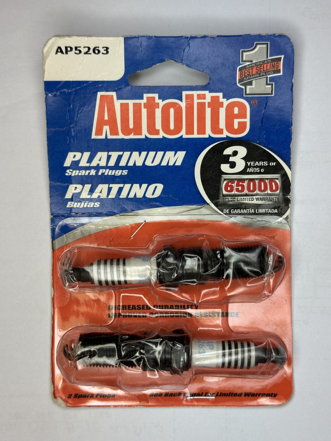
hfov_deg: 30.3
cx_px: 166
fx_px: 612
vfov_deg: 39.7
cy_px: 220
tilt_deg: -87.7
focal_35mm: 48
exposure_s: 1/185
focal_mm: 6.86
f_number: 1.78
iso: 50
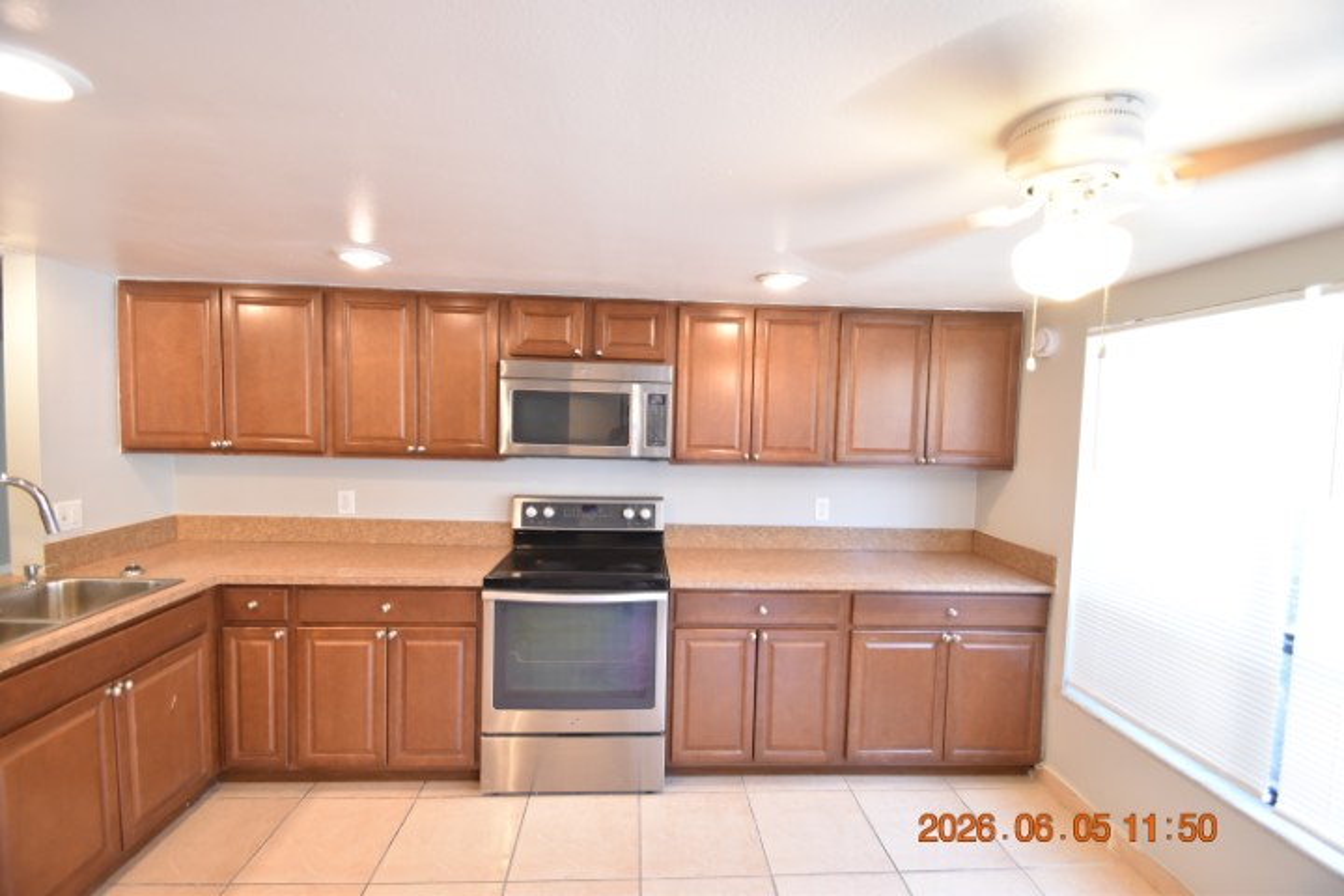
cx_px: 672
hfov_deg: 100.4
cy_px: 448
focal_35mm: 15
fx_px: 560
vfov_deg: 77.3
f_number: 3.5
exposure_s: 1/30
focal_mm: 10
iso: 800
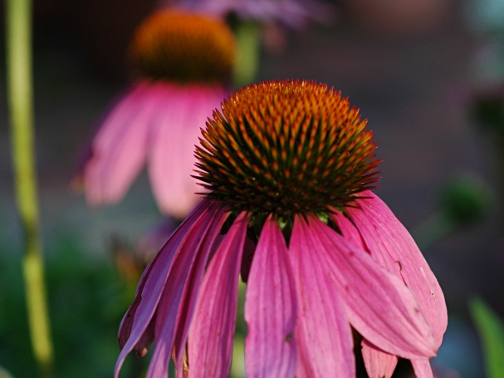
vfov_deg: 13.0
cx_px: 293
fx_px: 1659
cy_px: 179
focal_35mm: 114
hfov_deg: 17.3
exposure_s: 1/125
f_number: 6.3
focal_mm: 60
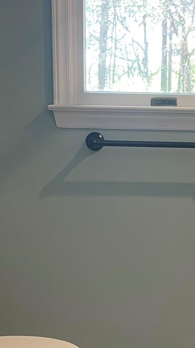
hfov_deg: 16.6
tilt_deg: -12.8
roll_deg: -0.8
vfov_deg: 29.0
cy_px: 250
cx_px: 162
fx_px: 662
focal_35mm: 72
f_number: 1.6
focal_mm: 4.2
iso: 125
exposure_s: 1/60
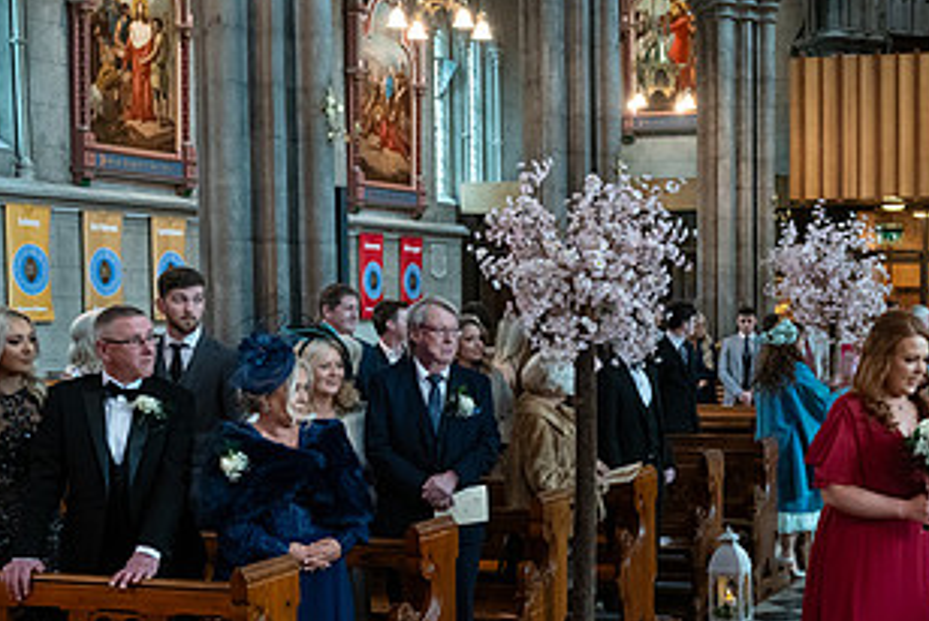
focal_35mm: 64
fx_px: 1653
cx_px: 832
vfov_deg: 21.2
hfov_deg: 30.1
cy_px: 442
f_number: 3.5
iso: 1250
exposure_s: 1/160
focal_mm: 34
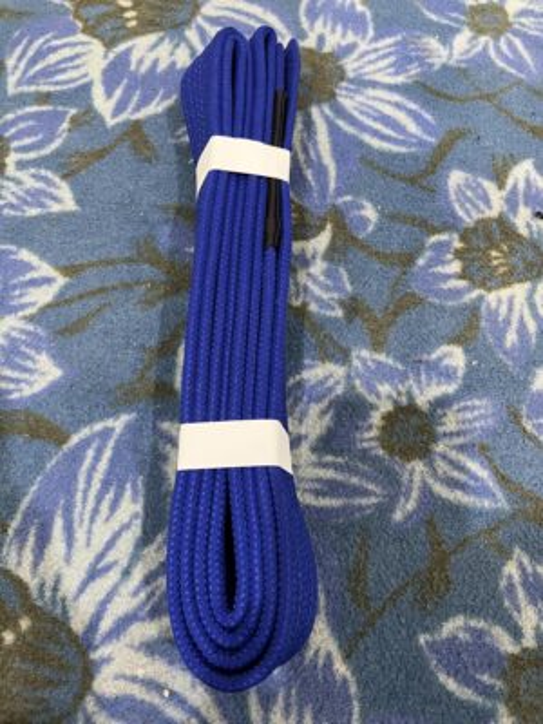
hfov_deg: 53.1
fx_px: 544
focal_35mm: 26
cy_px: 362
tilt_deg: -70.3
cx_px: 272
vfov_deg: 67.3
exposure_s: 1/50
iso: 400
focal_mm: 5.7
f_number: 1.5
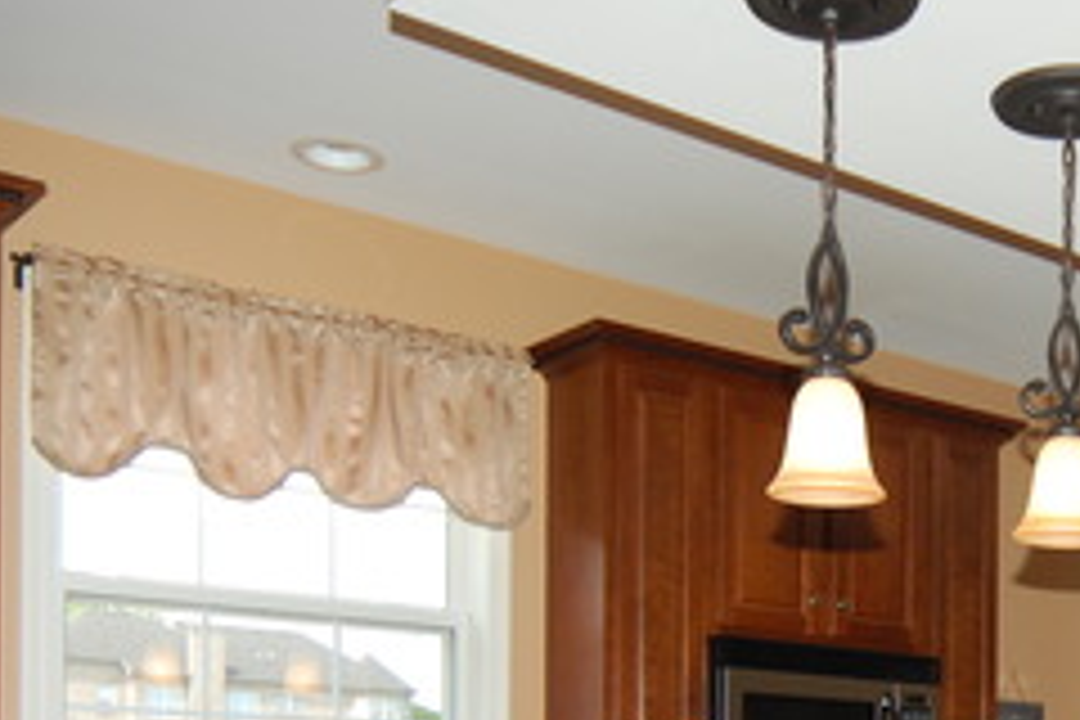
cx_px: 945
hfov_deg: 34.0
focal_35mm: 56
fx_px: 1680
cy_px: 842
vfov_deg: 22.5
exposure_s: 1/160
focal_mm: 14
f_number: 6.3
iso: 400
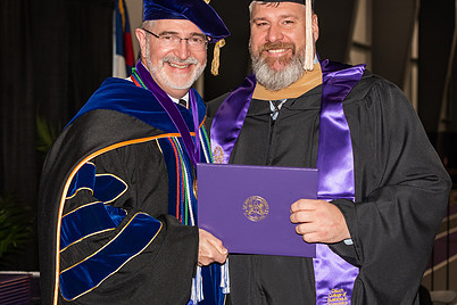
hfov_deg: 20.2
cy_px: 146
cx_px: 246
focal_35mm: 101
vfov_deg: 13.6
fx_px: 1282
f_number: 5.6
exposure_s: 1/200
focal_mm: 70
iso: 1000
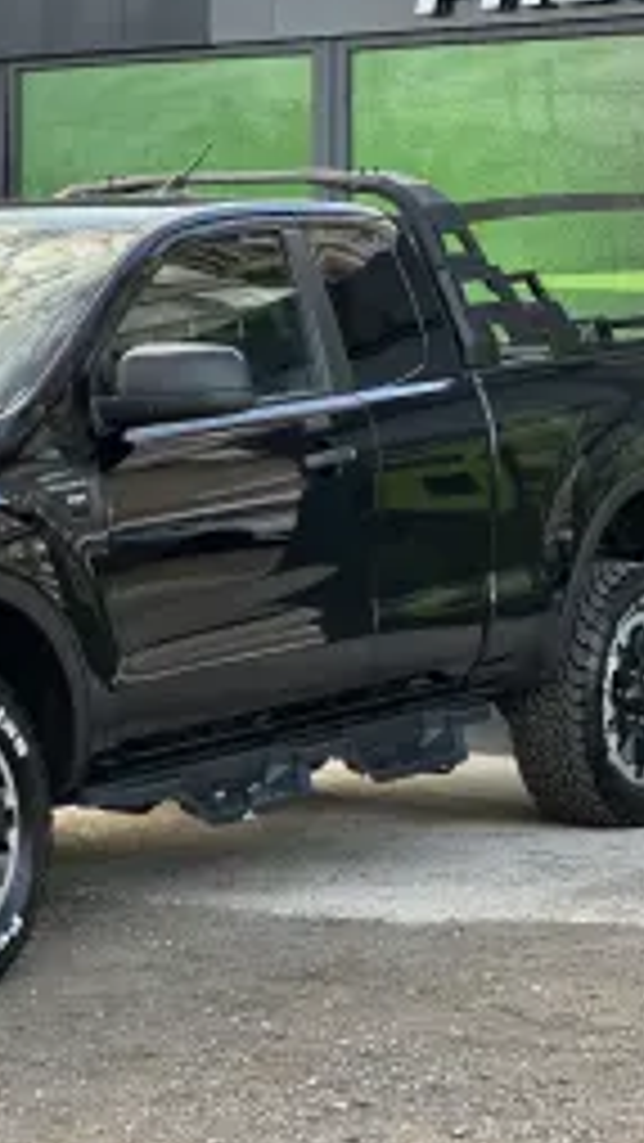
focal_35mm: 123
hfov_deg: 9.8
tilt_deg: -0.8
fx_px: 3732
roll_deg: -0.3
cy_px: 562
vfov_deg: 17.4
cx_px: -25
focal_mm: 9
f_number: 2.8
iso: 50
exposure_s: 1/121
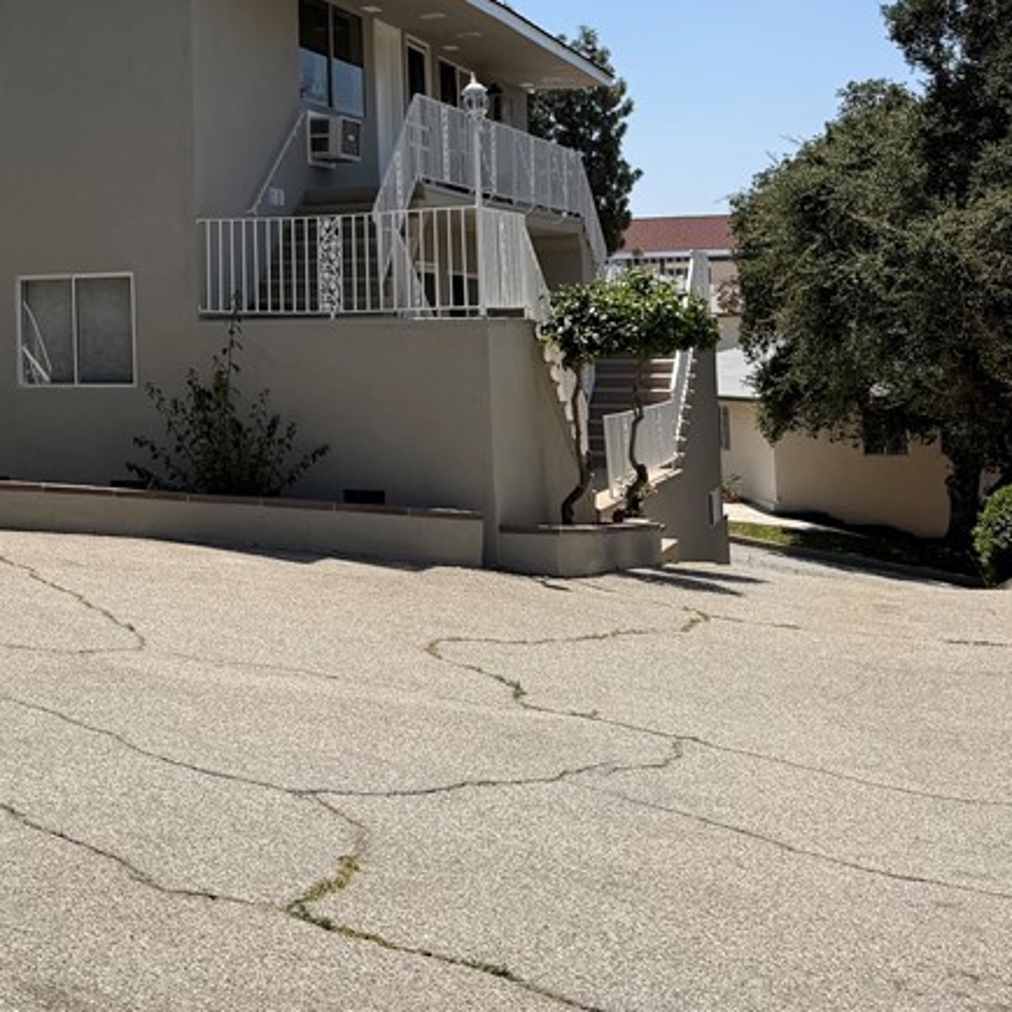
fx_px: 1654
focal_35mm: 50
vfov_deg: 33.3
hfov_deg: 31.0
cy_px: 243
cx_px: -44
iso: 80
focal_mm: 6.76
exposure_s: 1/5319
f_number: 1.78
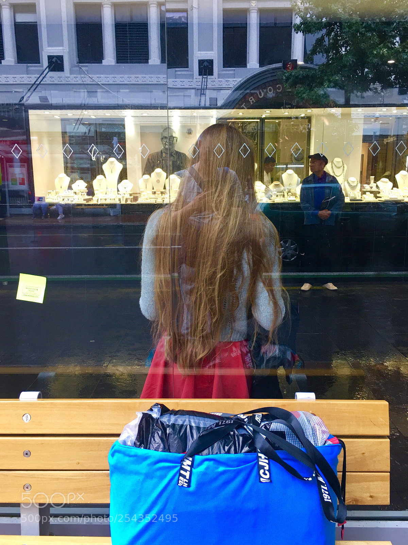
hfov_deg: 48.2
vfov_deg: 61.7
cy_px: 272
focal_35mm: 29
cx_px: 204
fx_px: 456
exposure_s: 1/33
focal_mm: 4.15
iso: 25
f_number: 2.2
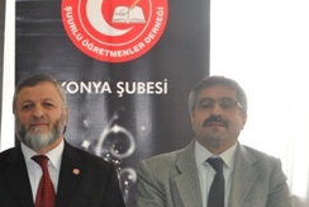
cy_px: 146
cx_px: 52
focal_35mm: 66
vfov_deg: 20.5
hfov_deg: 29.6
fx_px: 567
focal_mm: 24
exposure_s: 1/60
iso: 800
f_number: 4
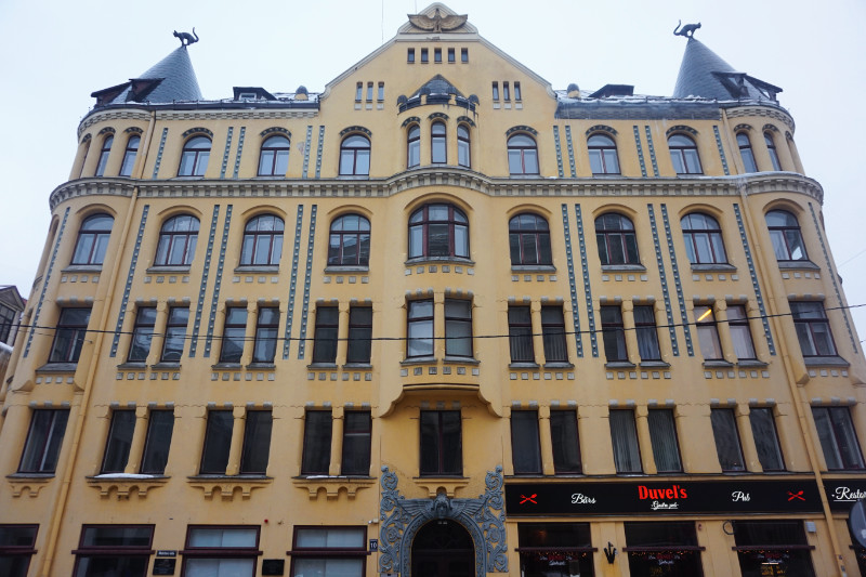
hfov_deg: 73.8
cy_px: 288
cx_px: 433
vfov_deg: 53.1
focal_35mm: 24
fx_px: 577
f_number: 4
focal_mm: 16
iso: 100
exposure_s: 1/60
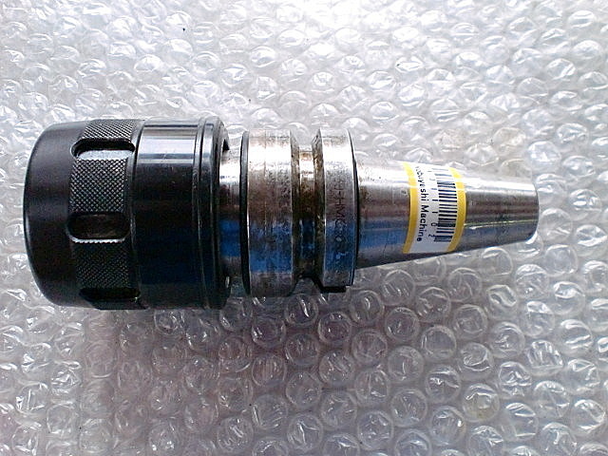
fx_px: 615
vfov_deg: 40.7
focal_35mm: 35
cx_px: 304
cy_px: 228
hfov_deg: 52.6
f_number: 3.1
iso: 800
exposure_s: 1/60
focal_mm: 6.3
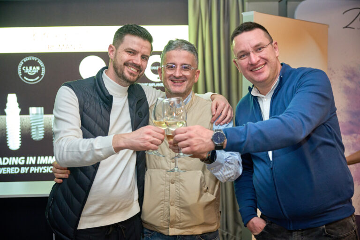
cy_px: 120
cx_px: 180
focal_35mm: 43
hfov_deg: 45.1
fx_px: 434
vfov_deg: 30.9
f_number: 2.8
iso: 5000
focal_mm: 43.4
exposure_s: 1/100
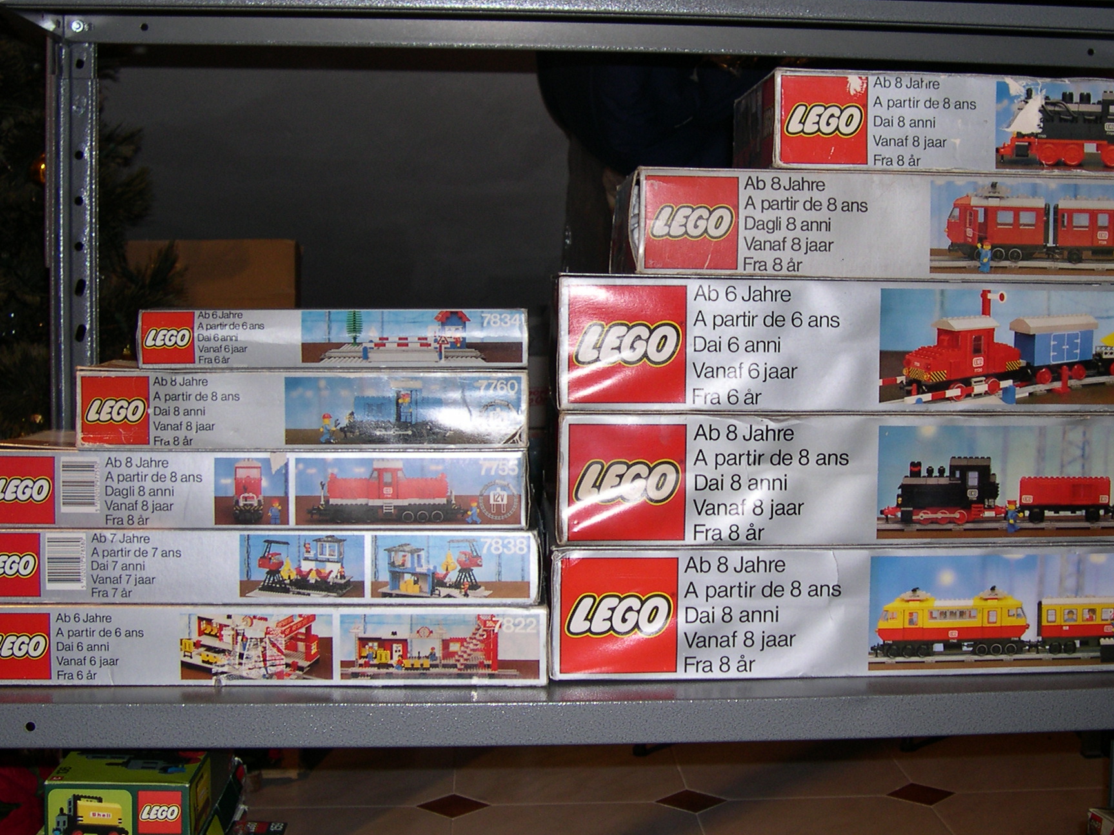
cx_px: 681
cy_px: 357
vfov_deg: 29.1
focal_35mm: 50
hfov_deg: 38.0
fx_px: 1609
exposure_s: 1/60
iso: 100
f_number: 2.8
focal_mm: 8
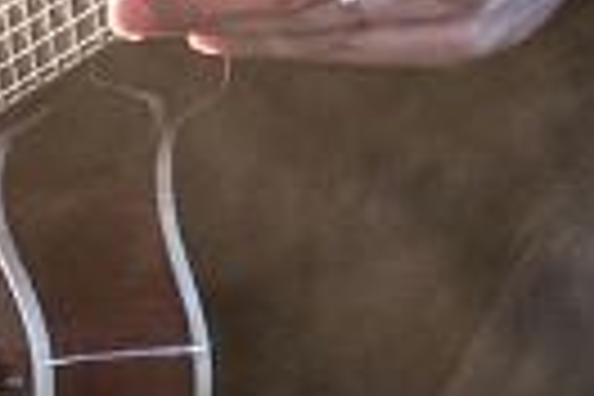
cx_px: -500
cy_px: -603
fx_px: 12374
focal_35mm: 750
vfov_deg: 1.8
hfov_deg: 2.7
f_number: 2.8
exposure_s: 1/100
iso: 400
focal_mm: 92
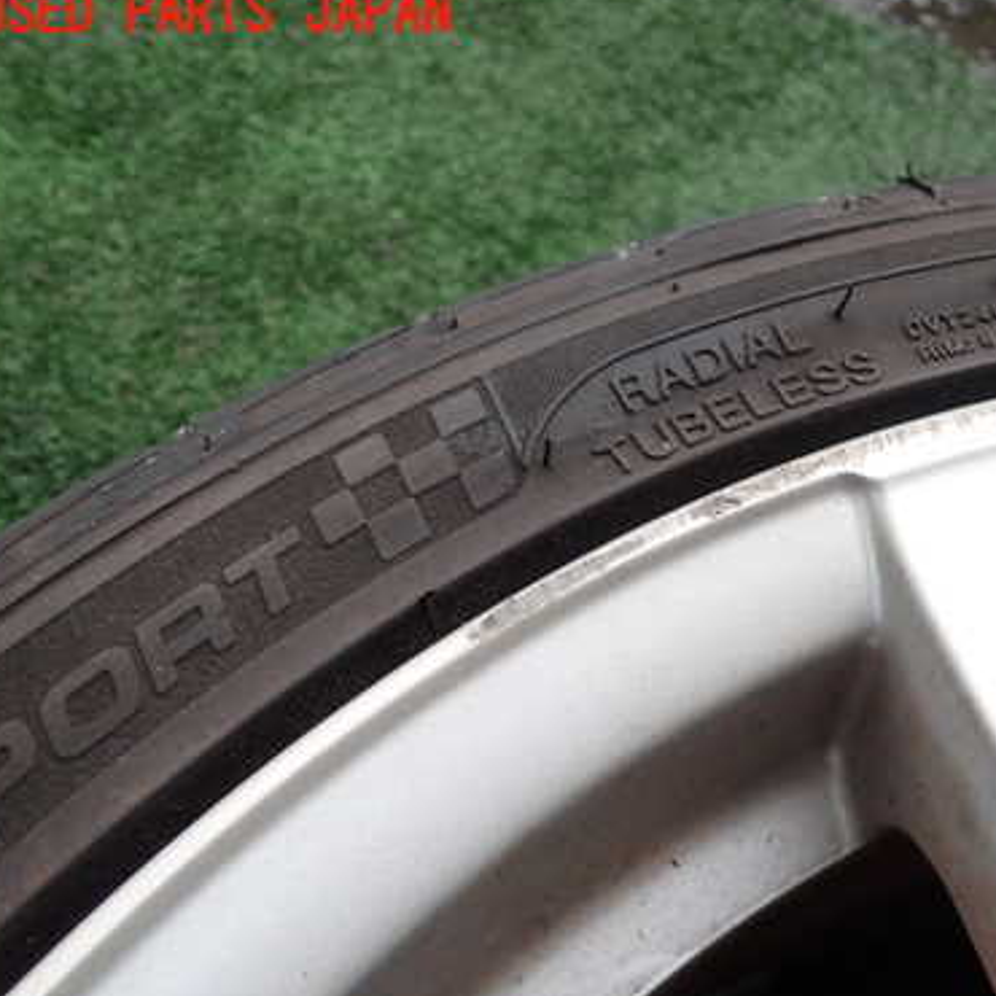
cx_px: 770
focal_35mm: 43
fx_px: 1400
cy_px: 587
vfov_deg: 39.0
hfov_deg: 38.0
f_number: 6.3
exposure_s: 1/80
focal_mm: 5.4
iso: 100
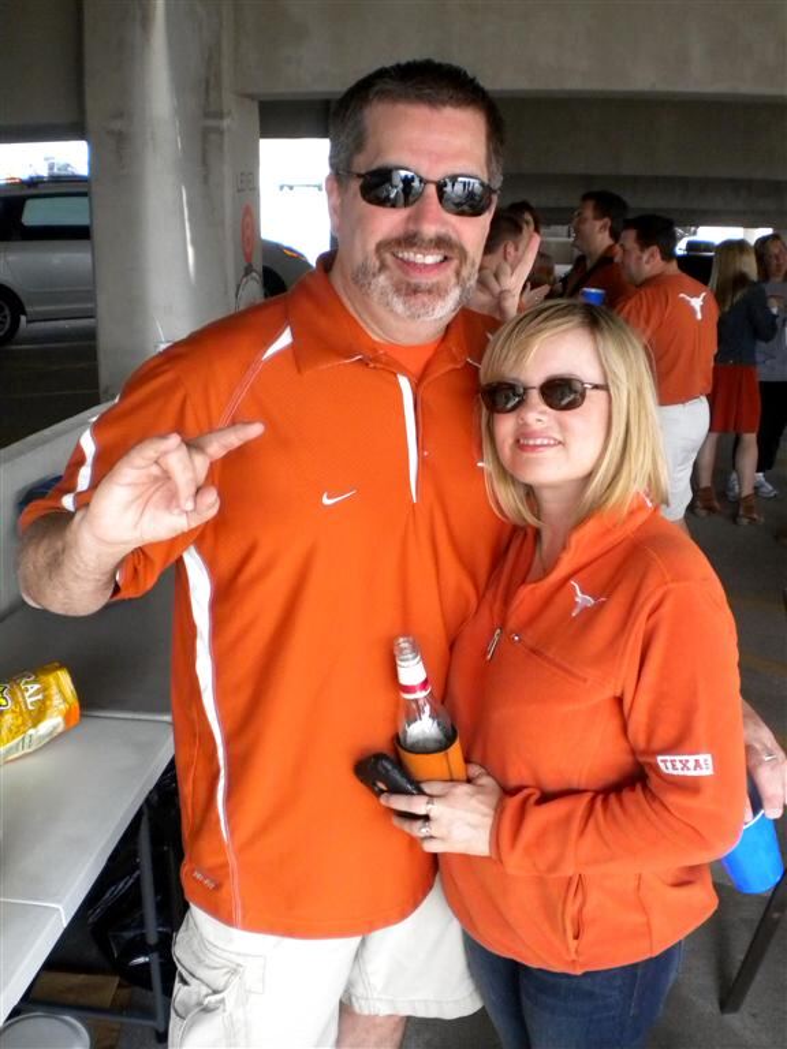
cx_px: 394
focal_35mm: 35
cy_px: 524
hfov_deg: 40.7
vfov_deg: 52.6
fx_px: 1061
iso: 400
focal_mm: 6.3
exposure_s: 1/180
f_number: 4.6
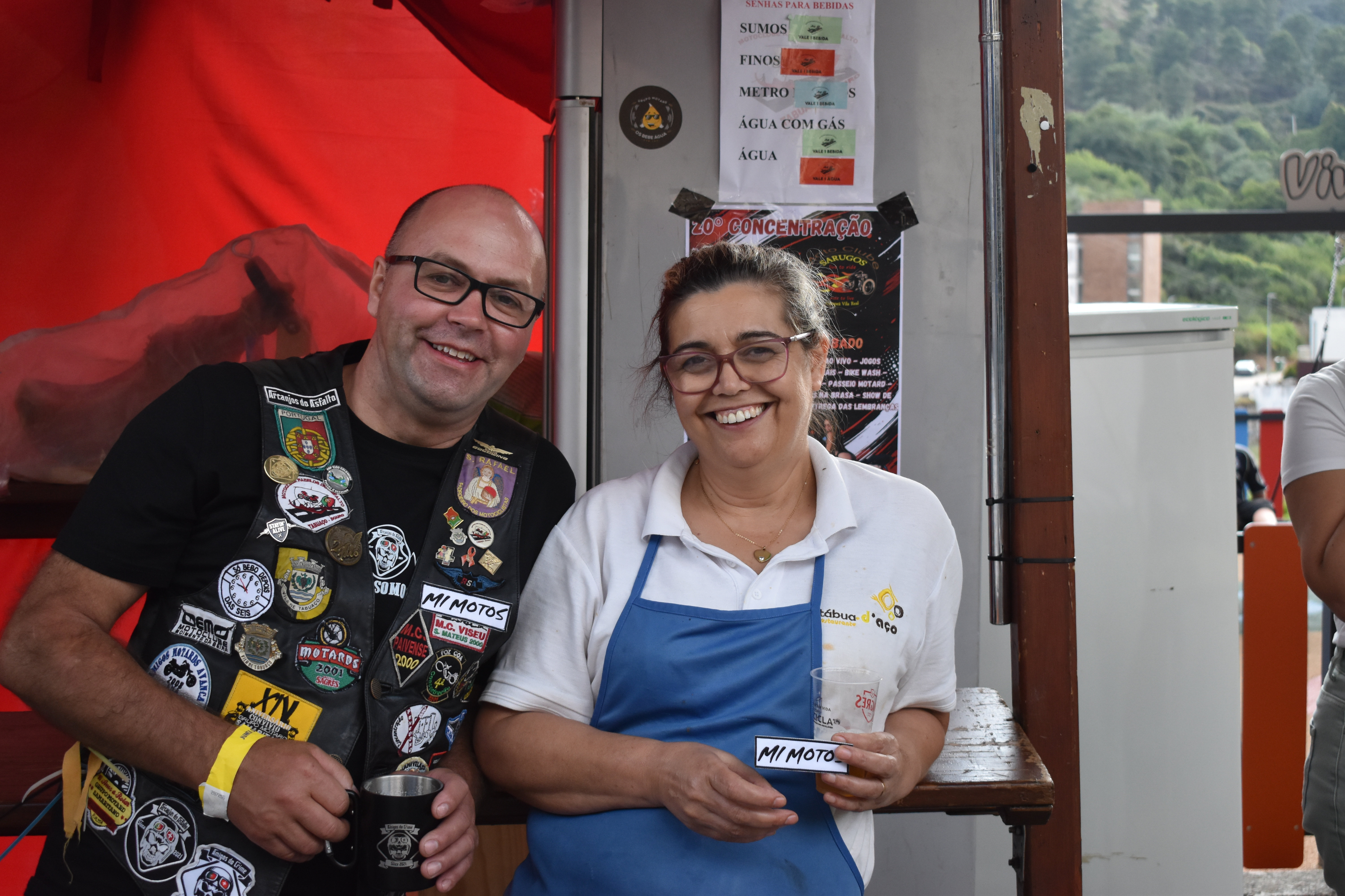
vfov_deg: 25.8
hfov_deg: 37.9
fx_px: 1961
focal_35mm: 52
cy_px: 448
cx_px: 672
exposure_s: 1/640
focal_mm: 35
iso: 800
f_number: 4.5
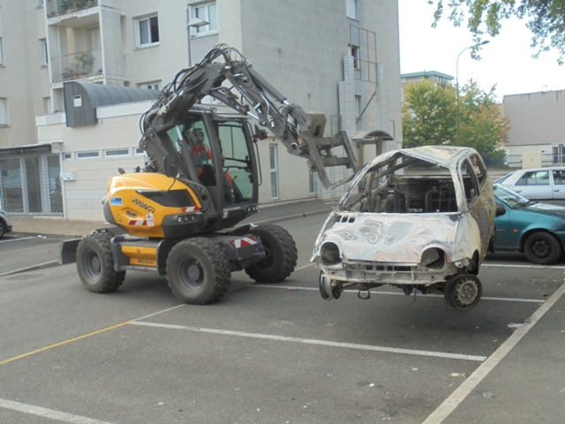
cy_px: 212
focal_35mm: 38
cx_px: 282
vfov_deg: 37.7
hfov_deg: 49.0
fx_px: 620
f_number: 4.2
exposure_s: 1/250
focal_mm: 6.9
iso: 100
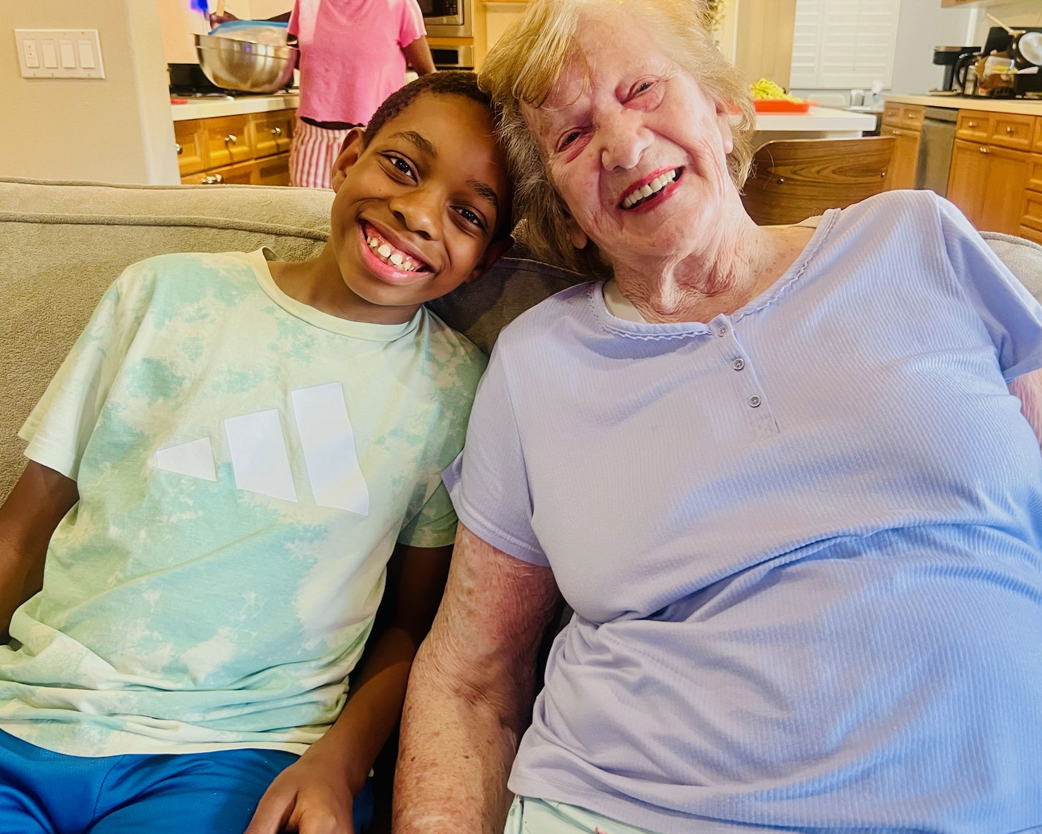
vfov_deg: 48.5
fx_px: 925
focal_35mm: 30
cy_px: 401
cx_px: 580
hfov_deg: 58.6
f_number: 1.5
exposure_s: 1/60
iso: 250
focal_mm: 5.7
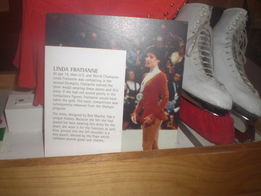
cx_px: 130
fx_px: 287
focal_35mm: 38
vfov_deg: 37.7
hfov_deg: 49.0
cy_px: 98
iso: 200
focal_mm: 6.3
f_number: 3.1
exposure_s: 1/60
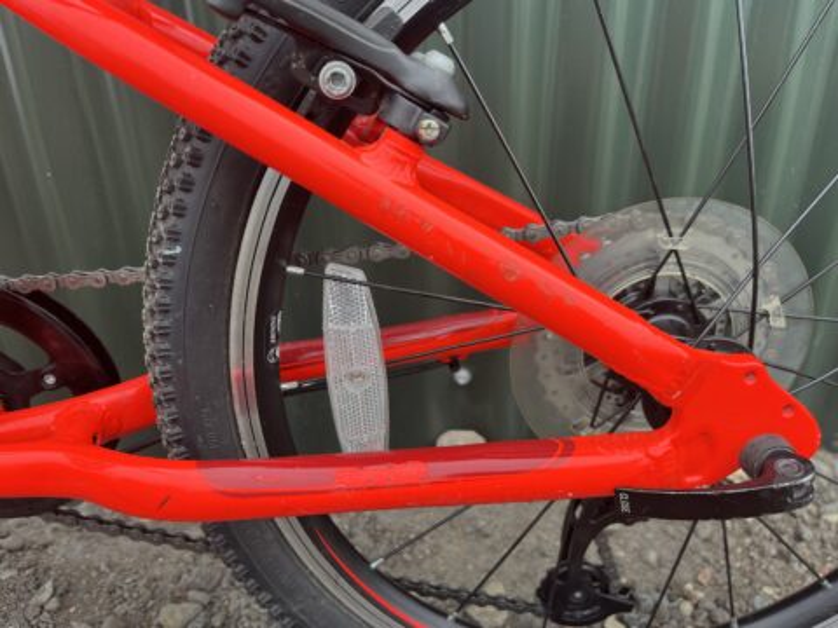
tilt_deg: -26.7
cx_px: 419
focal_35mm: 26
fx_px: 629
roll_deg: +1.2
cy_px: 314
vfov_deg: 53.1
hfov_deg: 67.3
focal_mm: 5.1
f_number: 1.6
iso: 50
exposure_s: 1/442
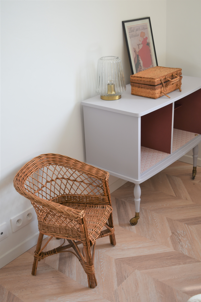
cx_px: 100
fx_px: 364
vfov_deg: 45.0
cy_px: 151
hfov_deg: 30.8
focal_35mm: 44
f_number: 4.2
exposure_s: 1/50
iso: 110
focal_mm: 29
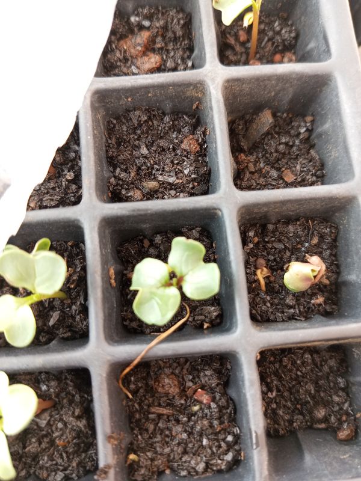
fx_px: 375
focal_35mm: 27
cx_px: 180
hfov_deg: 51.4
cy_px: 240
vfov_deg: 65.3
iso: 154
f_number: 1.6
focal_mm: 4.11
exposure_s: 1/50
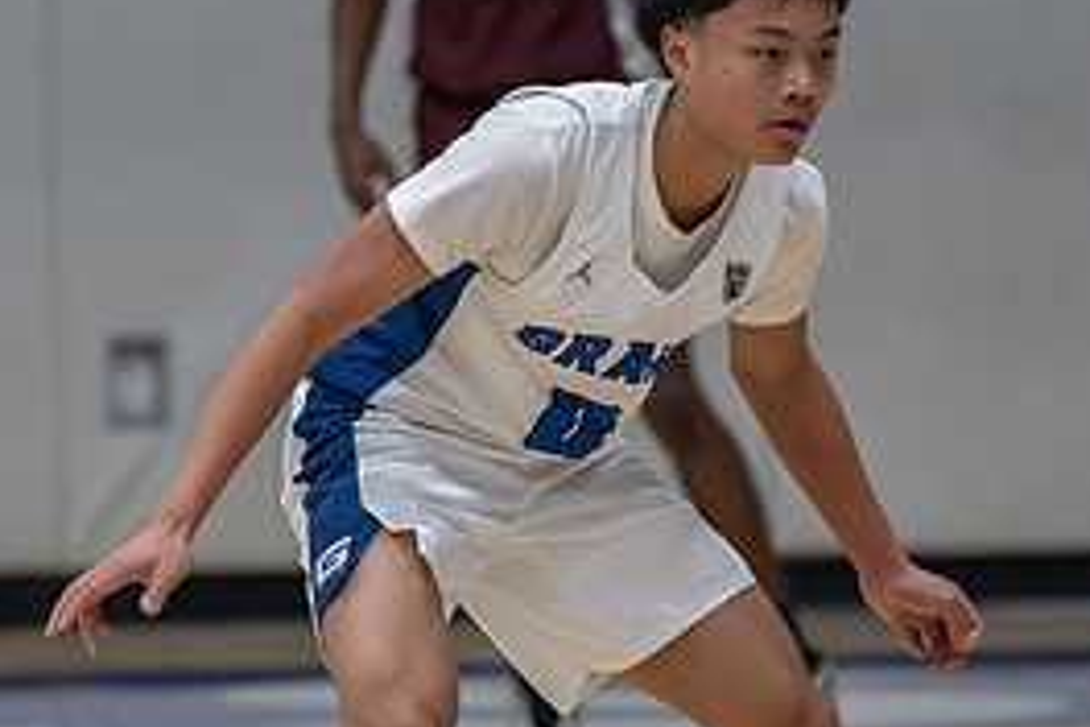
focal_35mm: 632
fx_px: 19134
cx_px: 703
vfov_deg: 2.2
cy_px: 382
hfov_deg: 3.3
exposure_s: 1/1000
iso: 6400
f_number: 2.8
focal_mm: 190
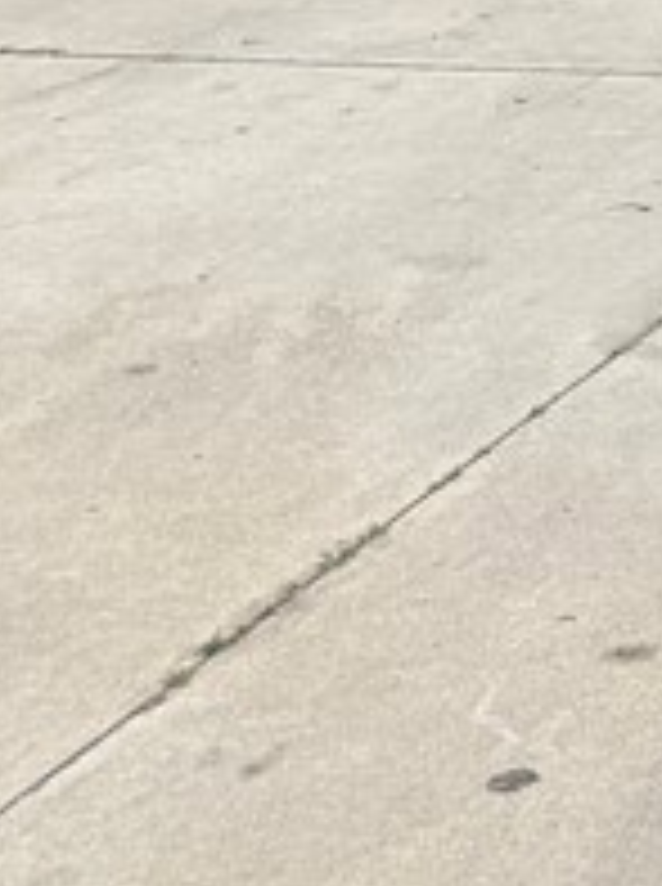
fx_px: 3198
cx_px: 2126
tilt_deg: +2.0
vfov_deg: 13.8
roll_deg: -0.9
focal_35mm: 125
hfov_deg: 9.0
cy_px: -796
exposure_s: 1/5714
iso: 80
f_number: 1.78
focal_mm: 6.76
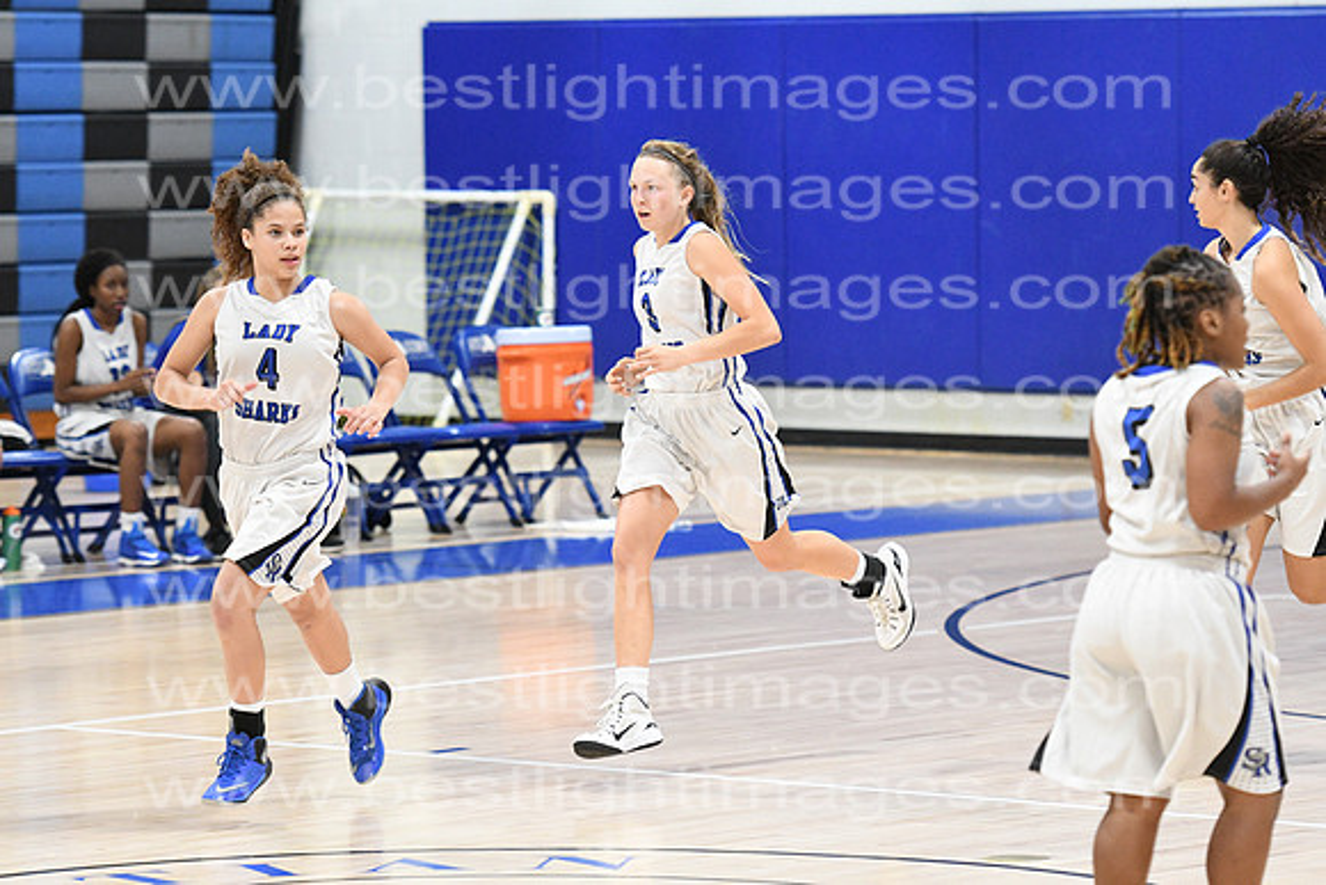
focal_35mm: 195
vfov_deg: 7.0
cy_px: 442
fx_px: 7184
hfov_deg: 10.5
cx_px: 663
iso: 5000
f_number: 3.2
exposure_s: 1/640
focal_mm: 130
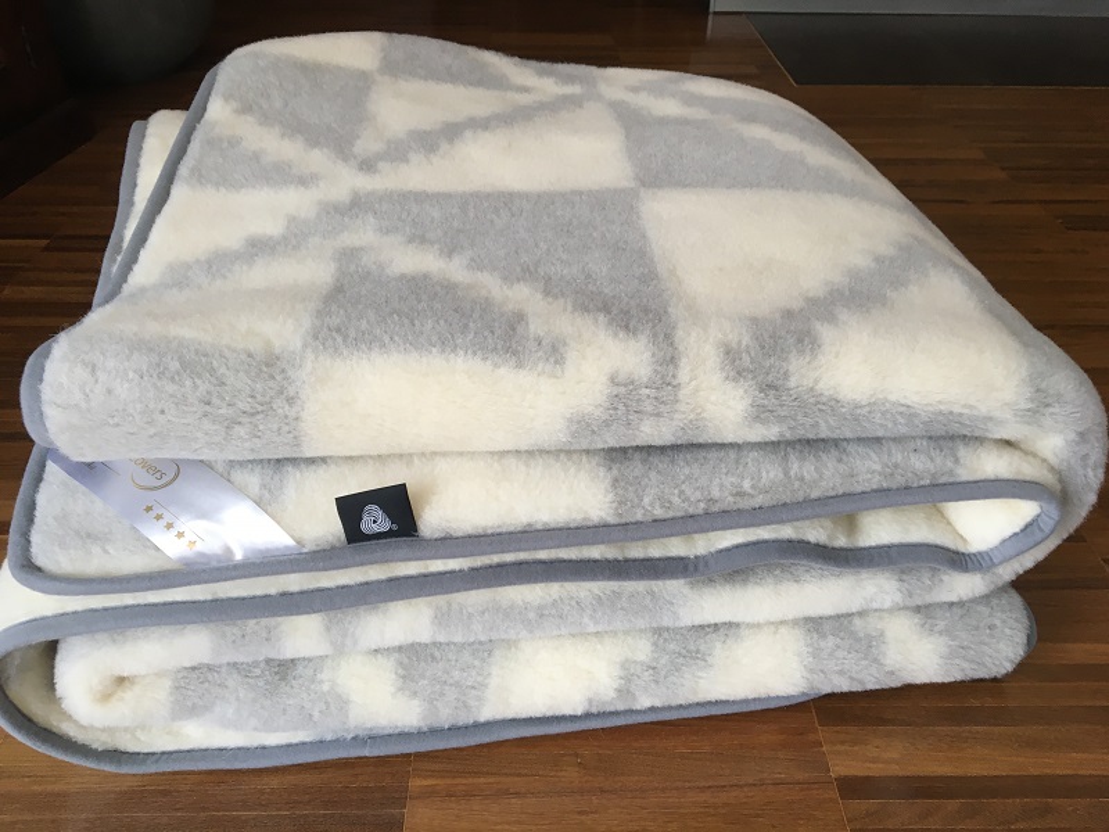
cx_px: 554
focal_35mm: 29
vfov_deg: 48.2
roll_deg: -0.5
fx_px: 929
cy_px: 416
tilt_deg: -36.7
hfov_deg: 61.7
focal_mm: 4.15
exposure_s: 1/33
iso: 64
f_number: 2.2
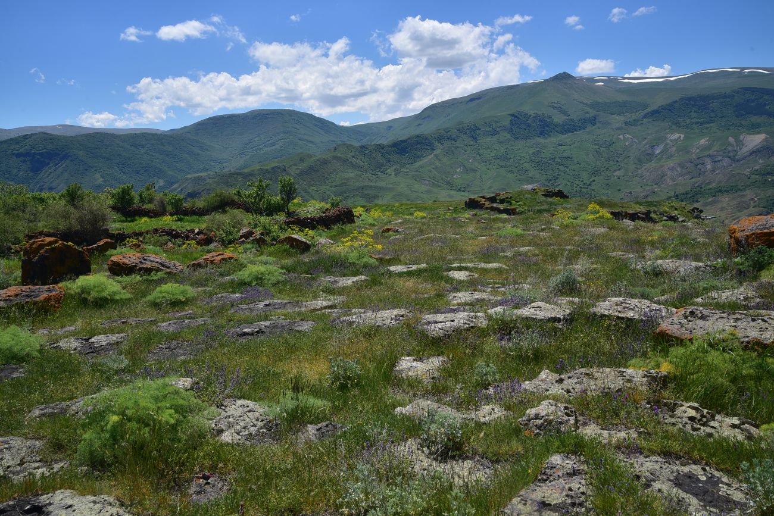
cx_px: 387
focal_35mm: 50
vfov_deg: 27.0
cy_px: 258
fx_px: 1075
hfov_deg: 39.6
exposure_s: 1/320
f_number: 10
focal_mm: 50
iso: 160
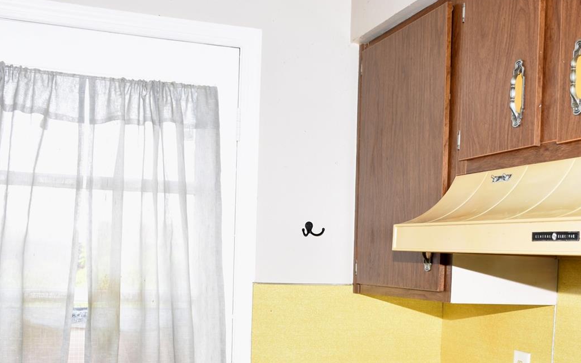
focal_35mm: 52
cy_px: 295
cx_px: 349
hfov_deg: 38.7
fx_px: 823
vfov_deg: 24.4
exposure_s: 1/60
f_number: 4
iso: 100
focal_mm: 22
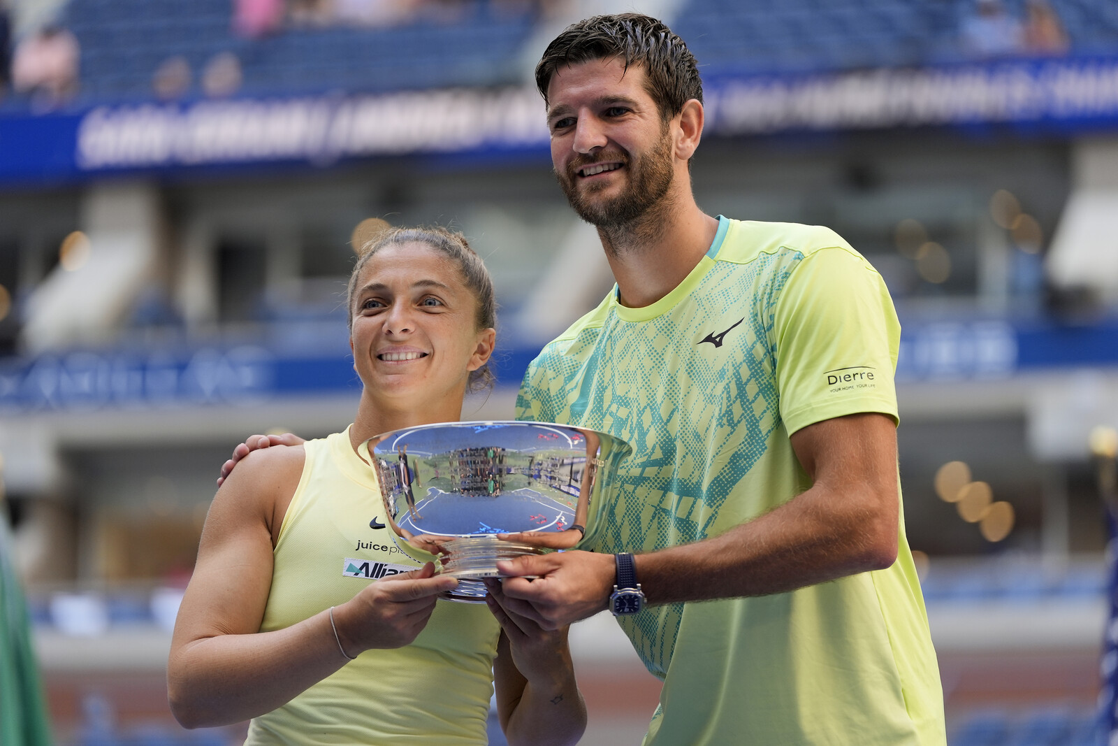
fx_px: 4907
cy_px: 373
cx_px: 559
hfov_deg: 13.0
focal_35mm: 158
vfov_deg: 8.7
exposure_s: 1/640
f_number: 2.8
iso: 400
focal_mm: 158
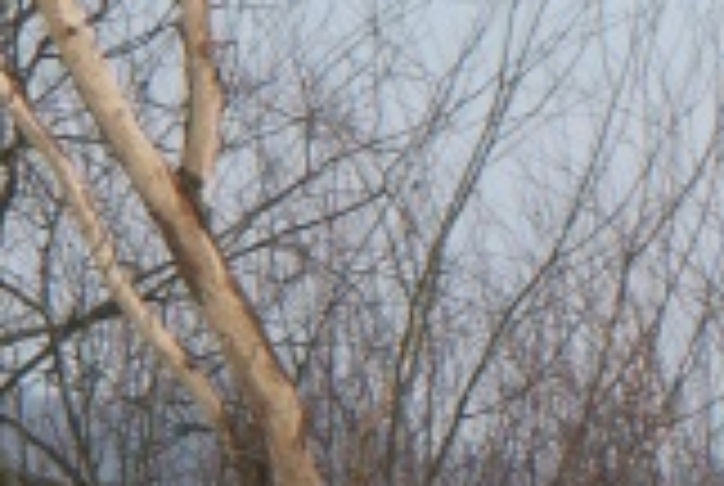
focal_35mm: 496
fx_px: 9993
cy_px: 223
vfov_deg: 2.8
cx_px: 881
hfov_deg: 4.1
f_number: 9
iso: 200
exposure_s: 1/285
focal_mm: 52
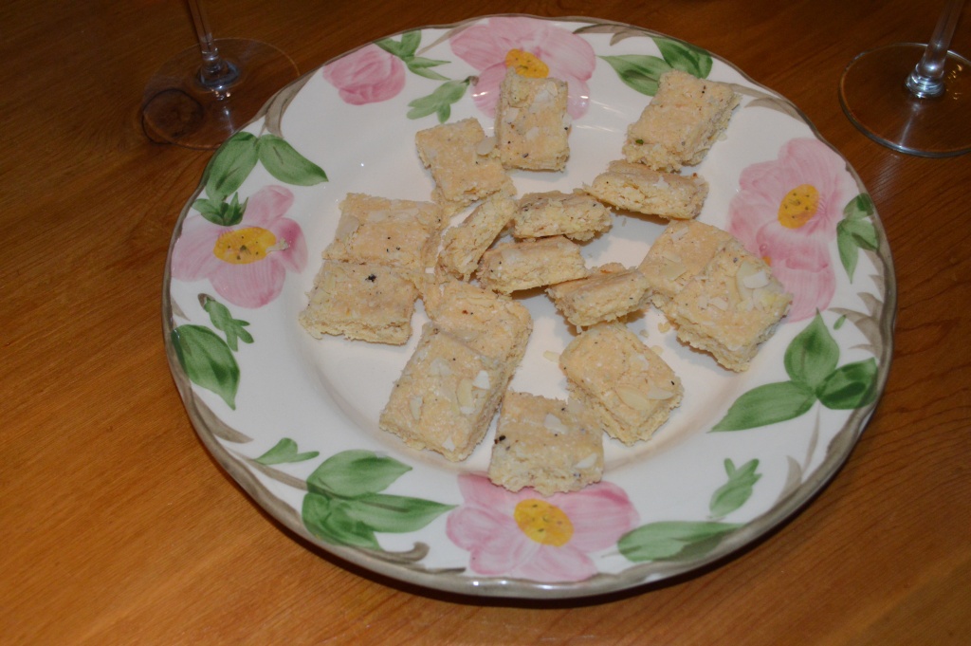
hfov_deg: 46.4
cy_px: 323
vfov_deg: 31.8
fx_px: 1132
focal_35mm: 42
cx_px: 486
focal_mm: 28
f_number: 5.6
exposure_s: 1/160
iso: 1600
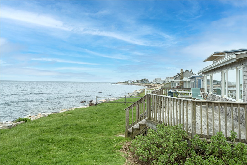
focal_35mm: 24
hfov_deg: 73.7
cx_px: 124
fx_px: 165
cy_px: 82
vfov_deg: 53.2
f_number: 7.1
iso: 100
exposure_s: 1/60
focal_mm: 24
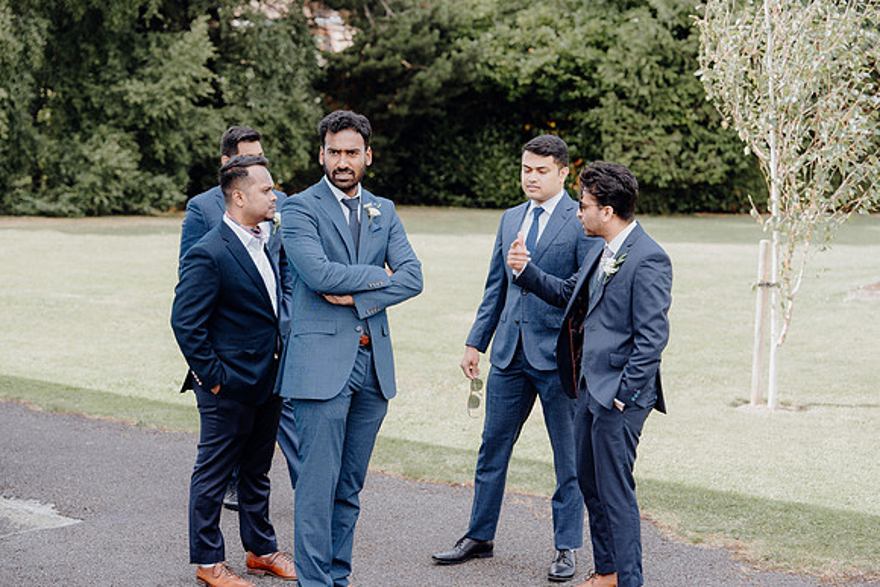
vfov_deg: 19.5
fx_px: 1711
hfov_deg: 28.8
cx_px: 440
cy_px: 294
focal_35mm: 70
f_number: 3.5
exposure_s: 1/320
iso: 125
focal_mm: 70
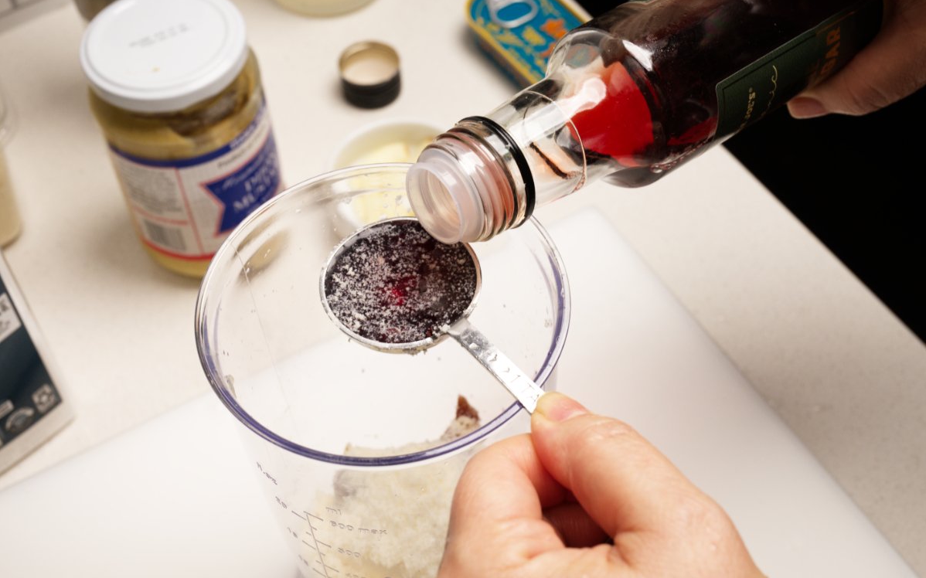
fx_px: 1236
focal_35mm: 49
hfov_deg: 41.1
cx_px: 463
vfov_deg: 26.3
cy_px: 306
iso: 1250
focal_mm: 48
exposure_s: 1/1600
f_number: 11
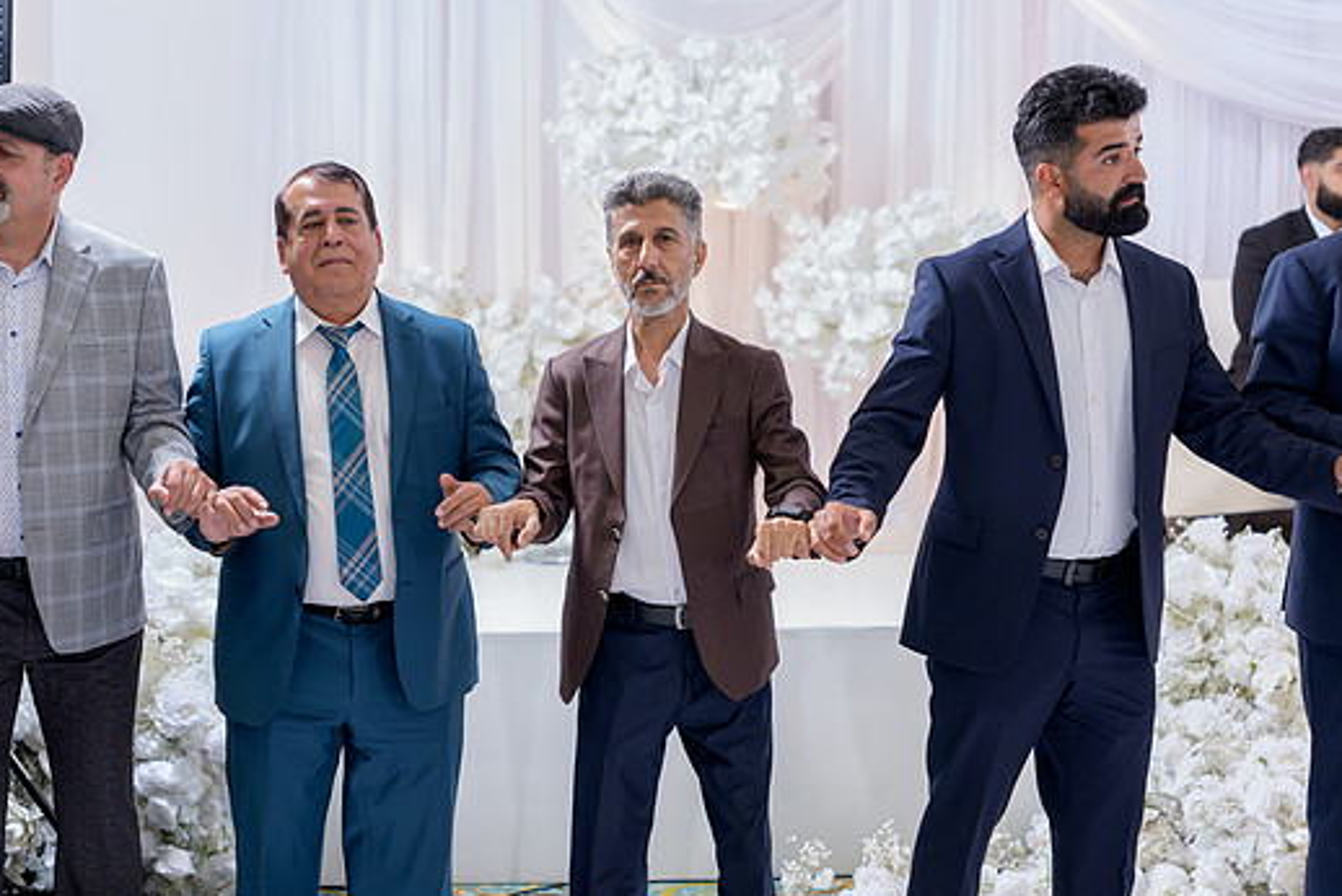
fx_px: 2089
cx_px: 650
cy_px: 436
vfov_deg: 24.2
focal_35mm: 56
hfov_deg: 35.6
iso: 640
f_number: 2
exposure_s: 1/200
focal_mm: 50
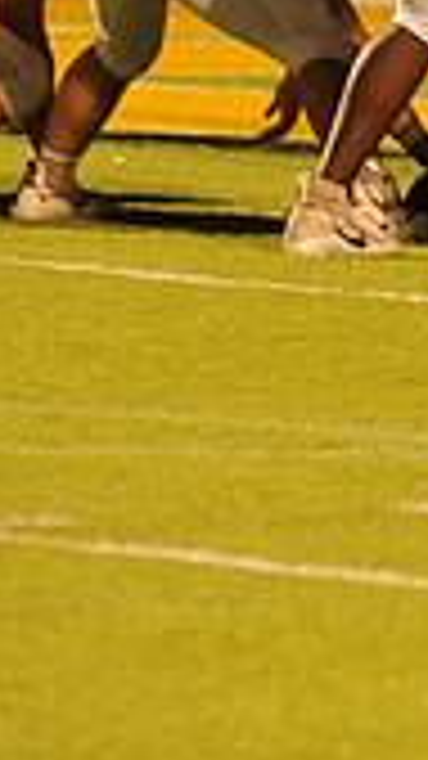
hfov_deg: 1.7
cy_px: 27
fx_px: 14534
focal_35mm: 720
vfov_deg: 3.0
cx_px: 928
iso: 3200
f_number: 5
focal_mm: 200
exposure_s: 1/160
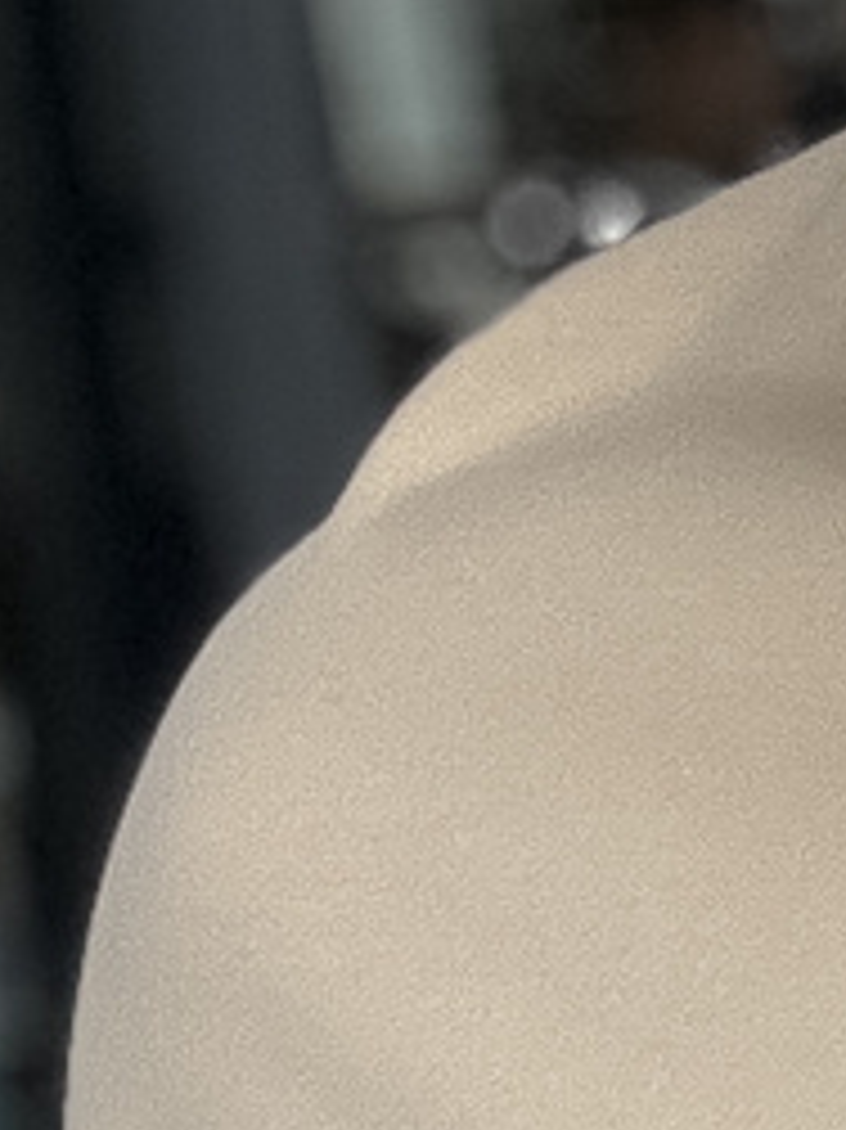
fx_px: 6229
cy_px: 3088
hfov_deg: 7.3
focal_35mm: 191
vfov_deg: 8.9
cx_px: 1994
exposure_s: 1/210
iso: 25
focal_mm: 2.69
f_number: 1.9
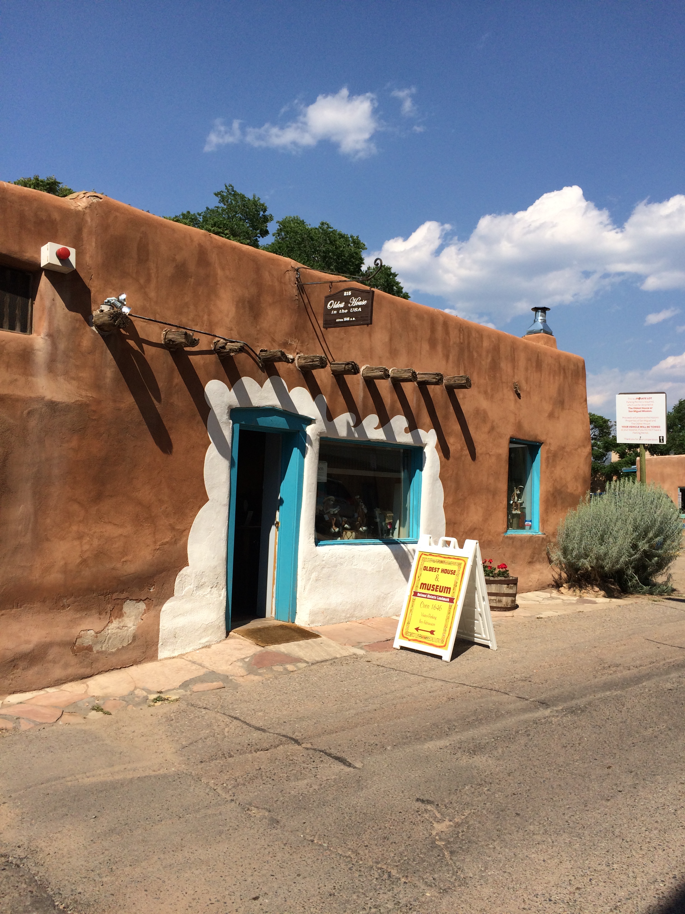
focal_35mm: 29
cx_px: 342
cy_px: 457
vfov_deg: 61.7
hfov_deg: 48.2
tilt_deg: +3.7
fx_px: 765
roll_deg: -0.7
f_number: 2.2
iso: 32
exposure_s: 1/3425
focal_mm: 4.15
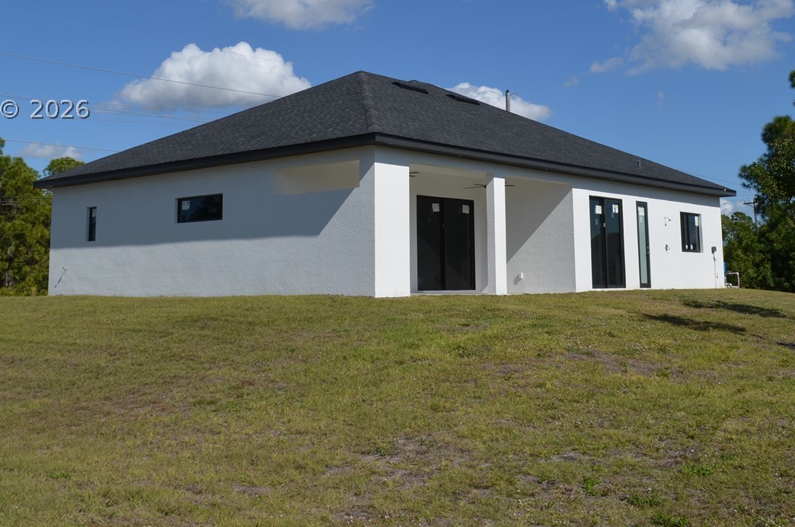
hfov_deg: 44.6
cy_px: 109
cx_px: 391
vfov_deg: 29.7
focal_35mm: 44
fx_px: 970
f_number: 10
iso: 100
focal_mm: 18
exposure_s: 1/400
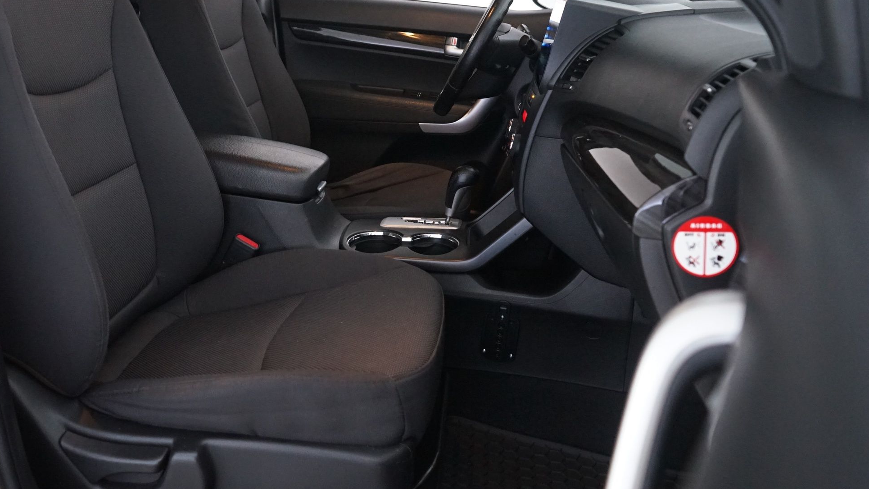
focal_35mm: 38
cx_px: 342
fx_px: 875
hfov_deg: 52.4
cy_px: 176
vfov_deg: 31.0
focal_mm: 28
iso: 4000
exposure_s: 1/10
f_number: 5
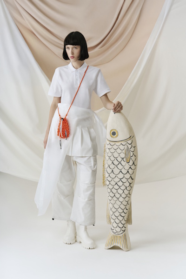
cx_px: 93
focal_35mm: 62
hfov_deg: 21.9
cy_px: 140
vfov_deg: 32.4
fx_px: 480
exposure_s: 1/200
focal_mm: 62
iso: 250
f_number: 5.6
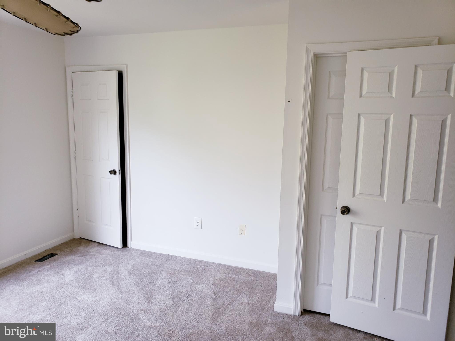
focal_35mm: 26
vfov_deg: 53.1
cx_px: 228
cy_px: 170
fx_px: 342
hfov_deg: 67.3
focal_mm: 4.3
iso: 100
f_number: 2.4
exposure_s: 1/60
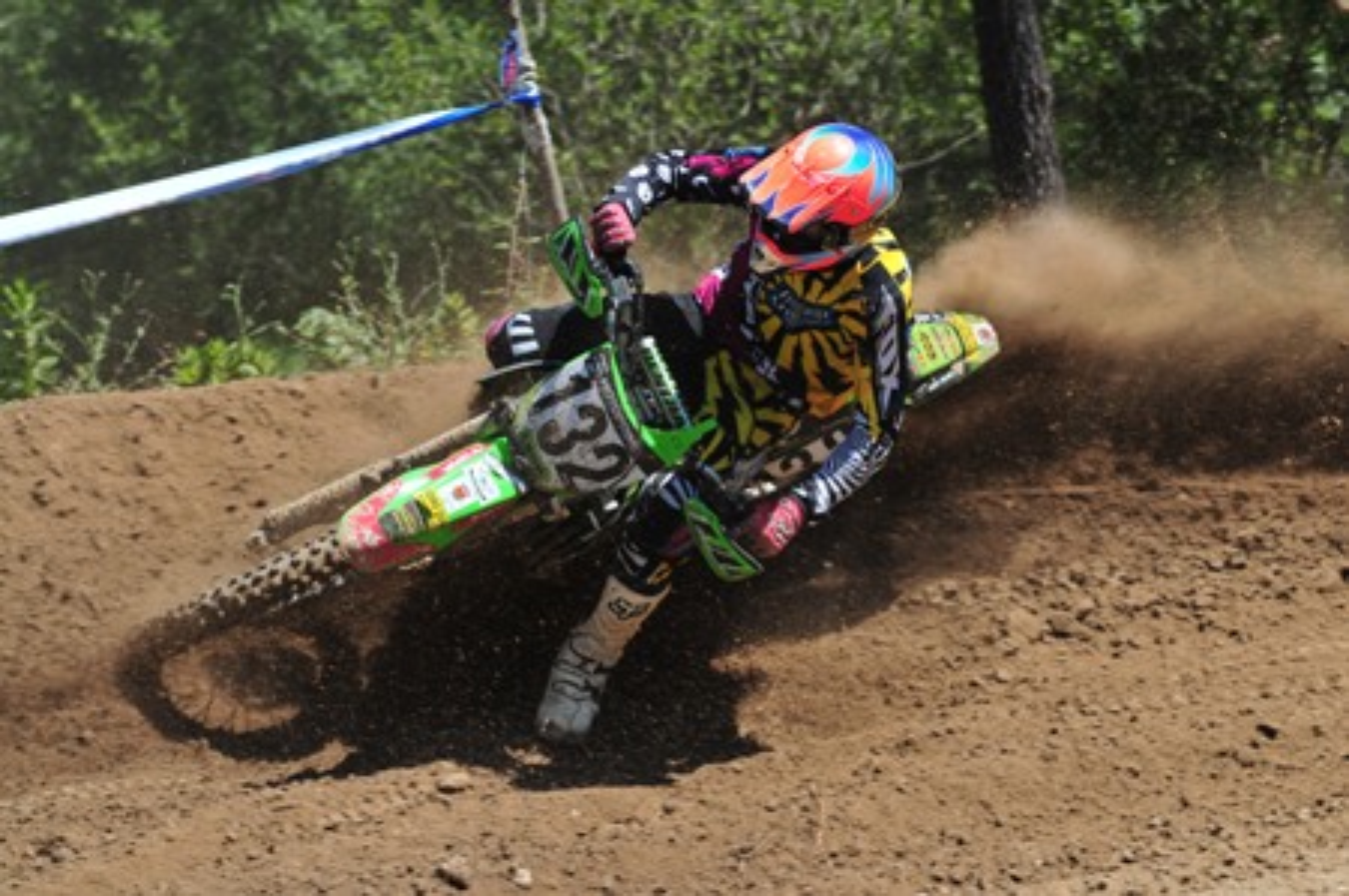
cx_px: 674
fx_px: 5895
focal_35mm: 158
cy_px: 448
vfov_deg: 8.7
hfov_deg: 13.1
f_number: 5
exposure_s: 1/800
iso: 200
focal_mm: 105
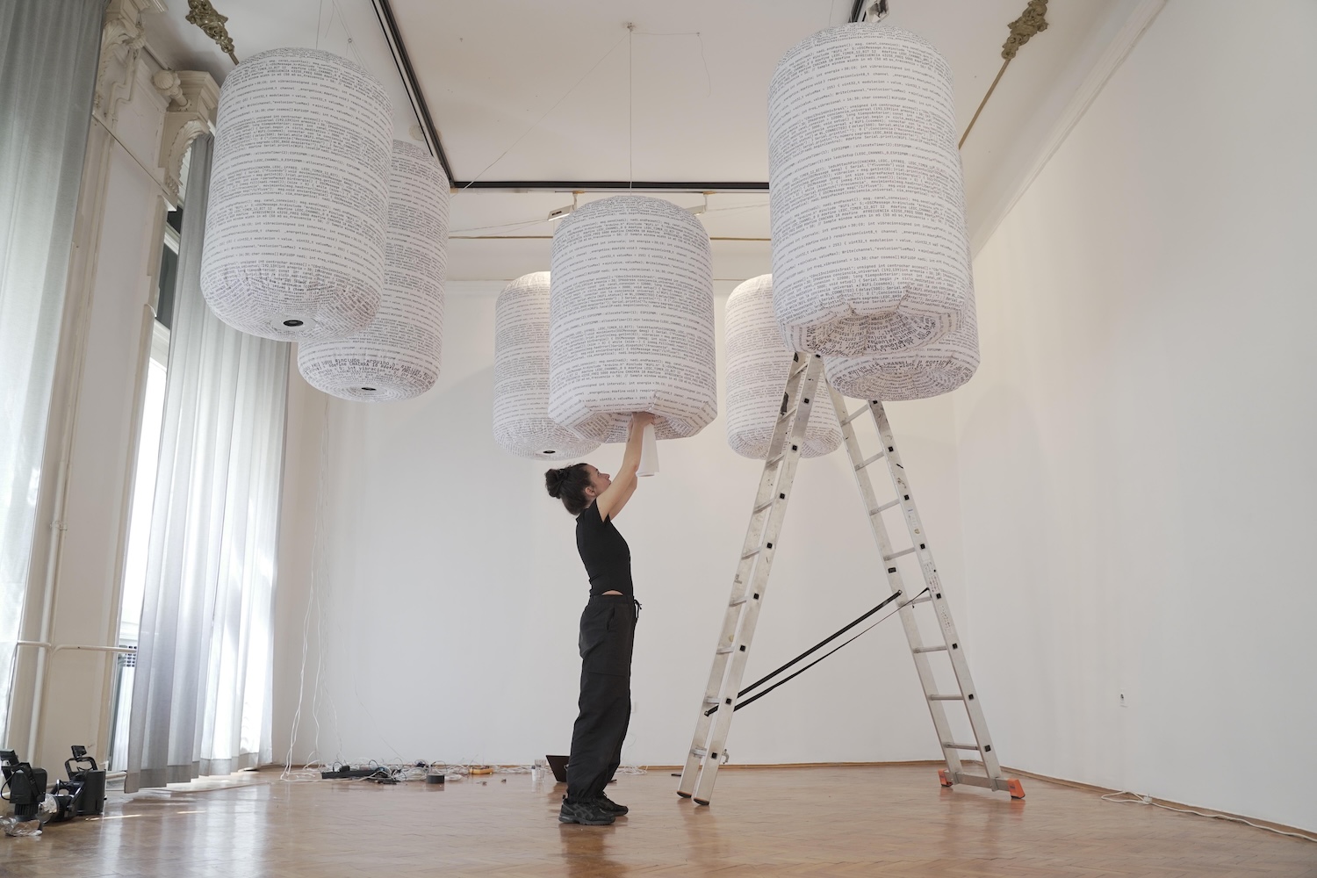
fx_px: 1024
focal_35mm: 28
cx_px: 658
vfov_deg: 46.4
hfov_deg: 65.5
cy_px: 439
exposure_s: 1/100
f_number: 3.2
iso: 800
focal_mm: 28
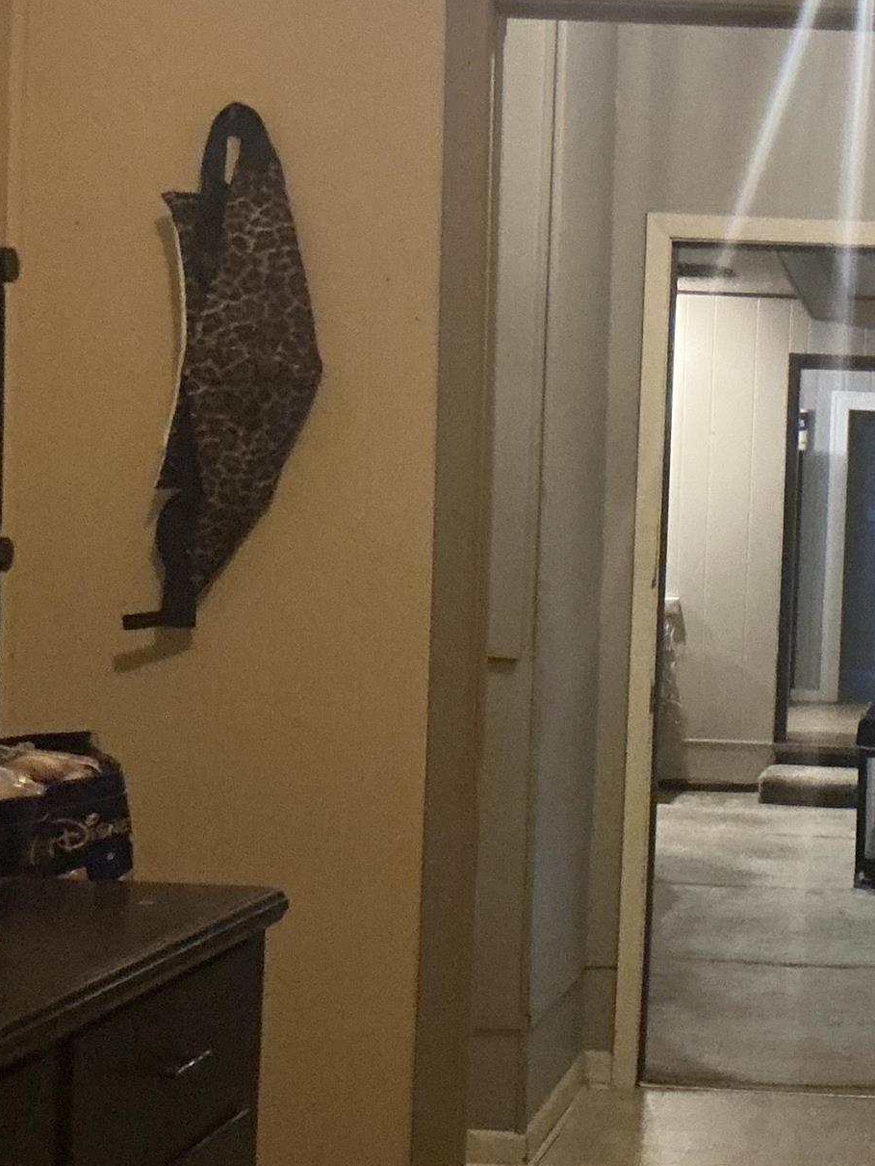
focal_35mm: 71
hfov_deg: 20.2
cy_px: 657
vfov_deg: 27.4
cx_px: 850
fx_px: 2392
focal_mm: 3
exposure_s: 1/30
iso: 500
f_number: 1.8
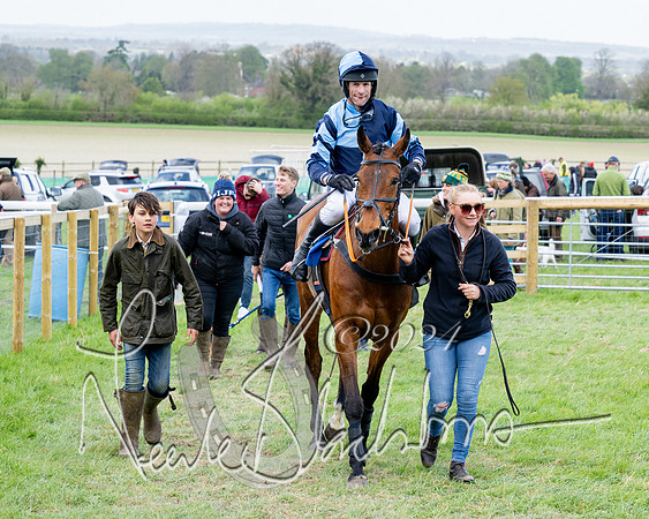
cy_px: 223
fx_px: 2356
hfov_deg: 15.7
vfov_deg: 12.6
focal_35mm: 123
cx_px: 348
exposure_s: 1/400
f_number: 5.6
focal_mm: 86
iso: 400
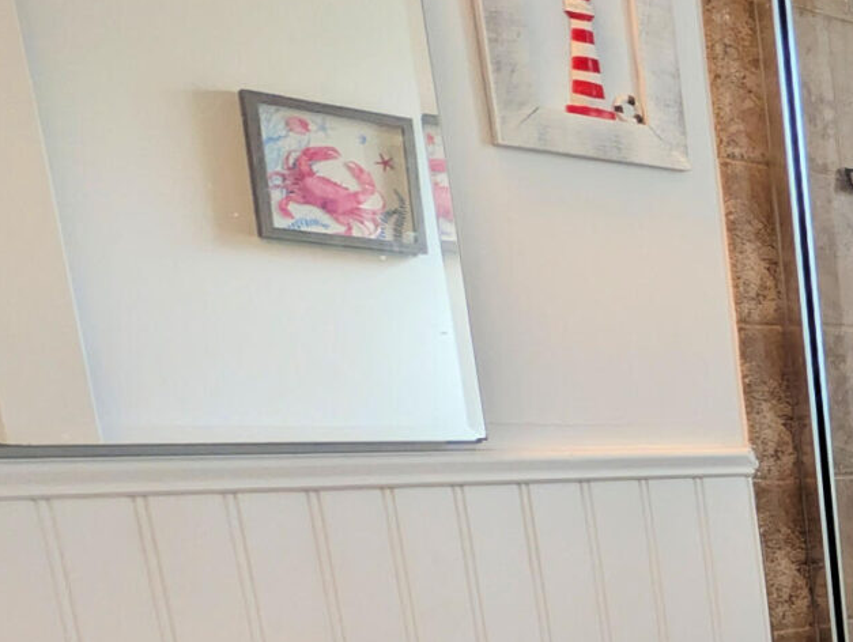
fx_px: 1209
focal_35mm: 49
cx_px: 1433
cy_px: 696
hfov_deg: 24.2
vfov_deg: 27.4
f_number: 1.7
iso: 47
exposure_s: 1/418
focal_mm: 2.02
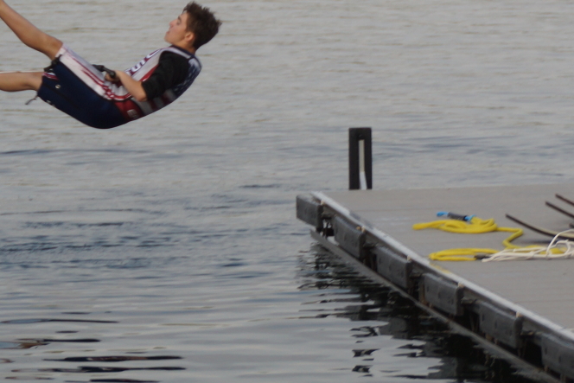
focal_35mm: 192
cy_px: 104
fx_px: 3058
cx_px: 155
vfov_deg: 7.2
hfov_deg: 10.7
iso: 160
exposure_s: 1/160
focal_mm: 85
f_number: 5.6
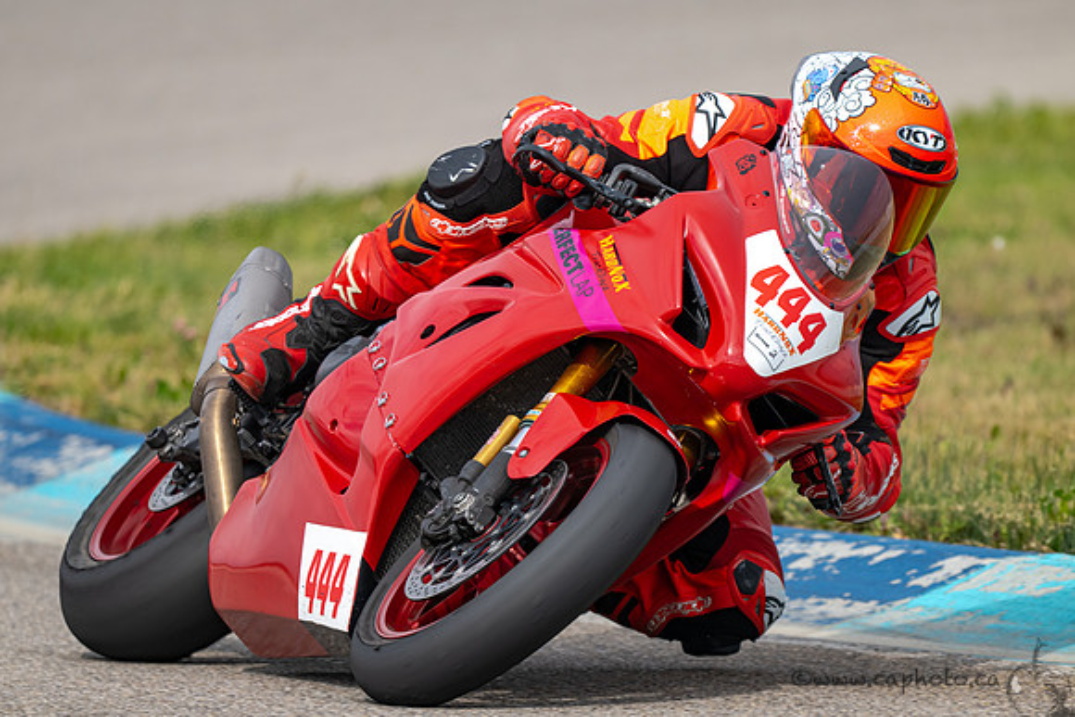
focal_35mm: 690
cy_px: 358
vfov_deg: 2.0
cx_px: 457
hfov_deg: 3.0
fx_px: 20593
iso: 280
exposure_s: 1/1250
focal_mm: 600
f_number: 6.3
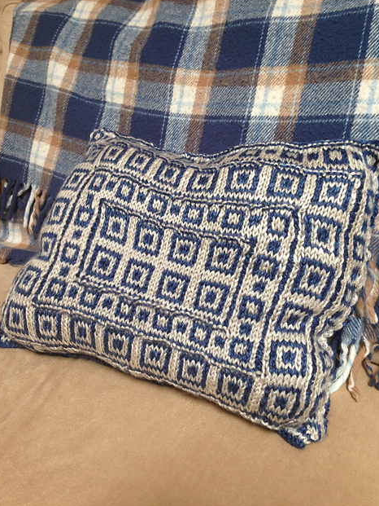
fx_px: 496
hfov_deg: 41.8
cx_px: 186
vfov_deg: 53.9
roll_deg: +2.8
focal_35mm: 34
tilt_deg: -24.8
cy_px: 255
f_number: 2.4
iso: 50
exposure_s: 1/20
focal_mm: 4.12
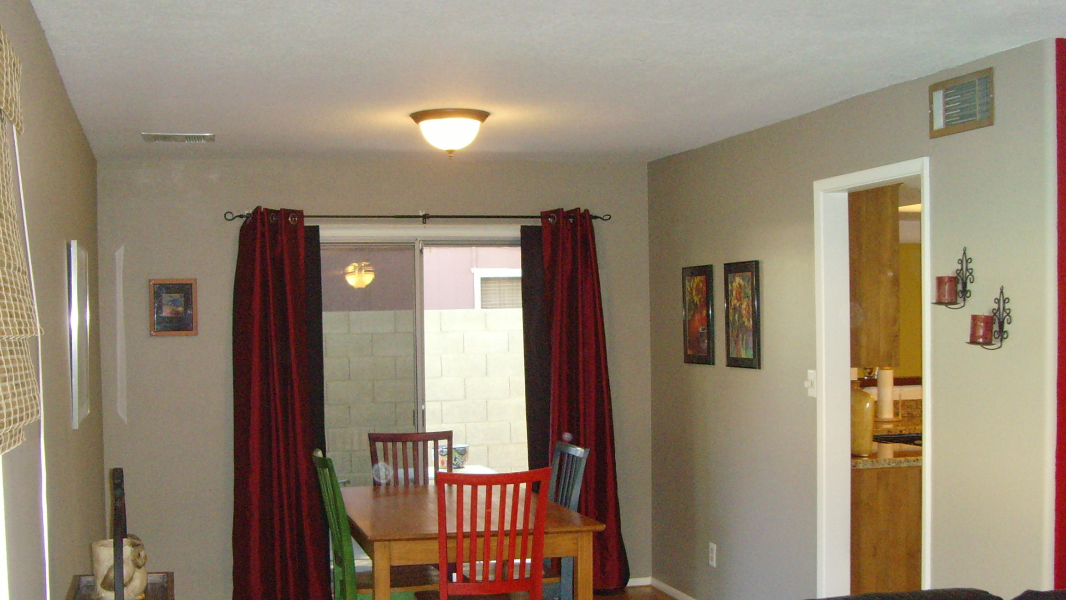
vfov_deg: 24.3
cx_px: 463
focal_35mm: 49
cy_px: 388
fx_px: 1385
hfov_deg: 42.0
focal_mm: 6.6
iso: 320
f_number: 3.5
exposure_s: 1/45
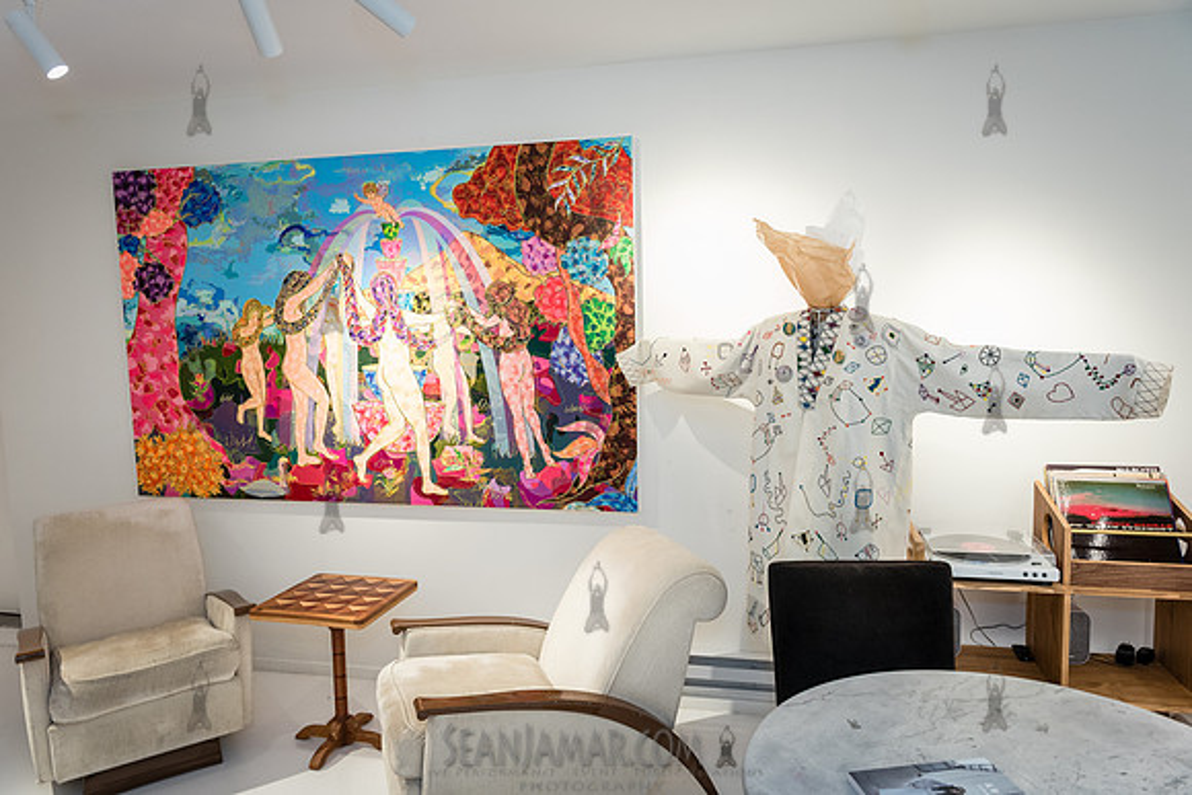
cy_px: 398
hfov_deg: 73.1
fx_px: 803
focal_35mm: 24
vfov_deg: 52.7
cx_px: 596
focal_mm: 24
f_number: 4
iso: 1600
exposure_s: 1/200
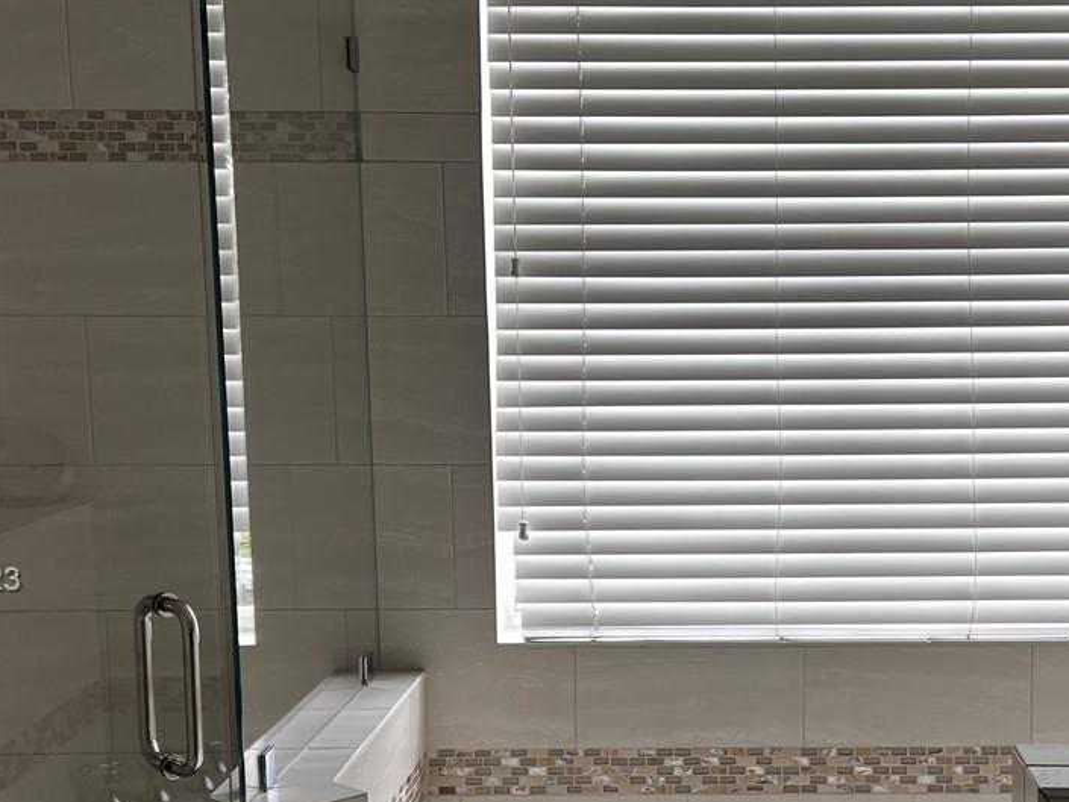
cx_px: 749
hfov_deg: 32.3
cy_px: 582
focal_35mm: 59
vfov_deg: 24.6
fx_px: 1822
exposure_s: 1/120
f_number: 1.5
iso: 80
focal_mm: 5.7
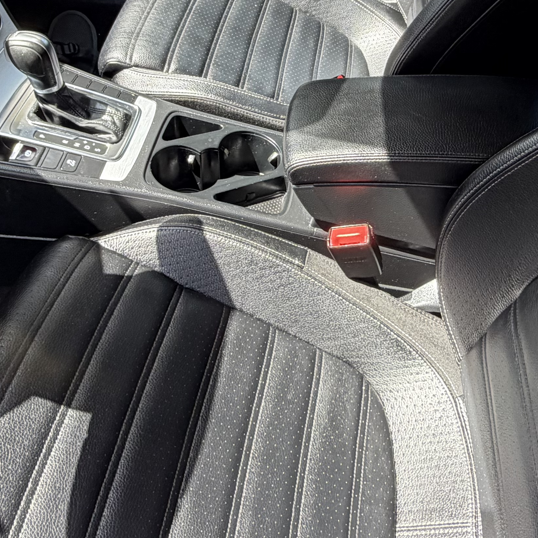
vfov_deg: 36.8
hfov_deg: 39.2
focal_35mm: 43
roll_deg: -1.6
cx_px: 270
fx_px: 756
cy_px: 58
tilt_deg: -32.8
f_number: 2.2
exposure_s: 1/121
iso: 80
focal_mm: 2.2
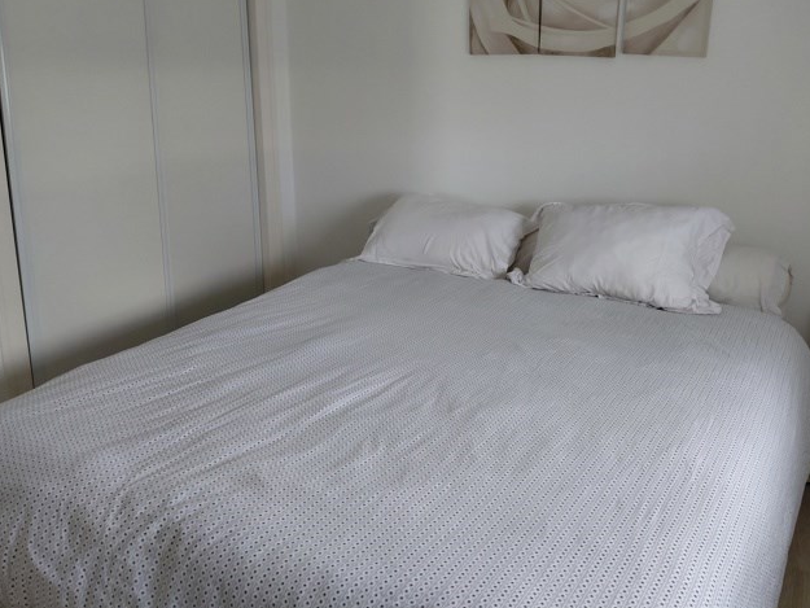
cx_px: 470
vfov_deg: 43.8
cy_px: 228
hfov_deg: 56.5
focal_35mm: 32
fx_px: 749
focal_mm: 4.69
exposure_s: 1/120
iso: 200
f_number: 1.8
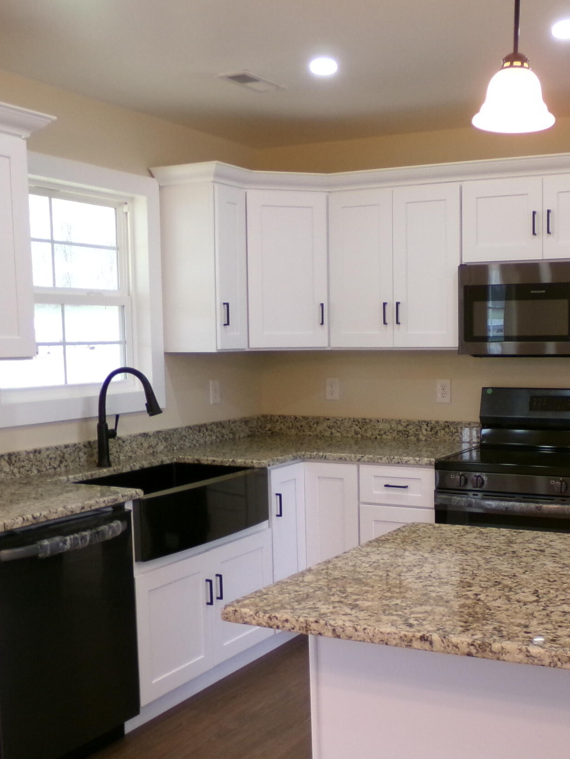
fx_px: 944
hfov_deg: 33.1
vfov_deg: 43.7
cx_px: 409
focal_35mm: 43
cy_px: 434
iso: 200
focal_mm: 4.3
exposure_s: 1/34
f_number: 3.7
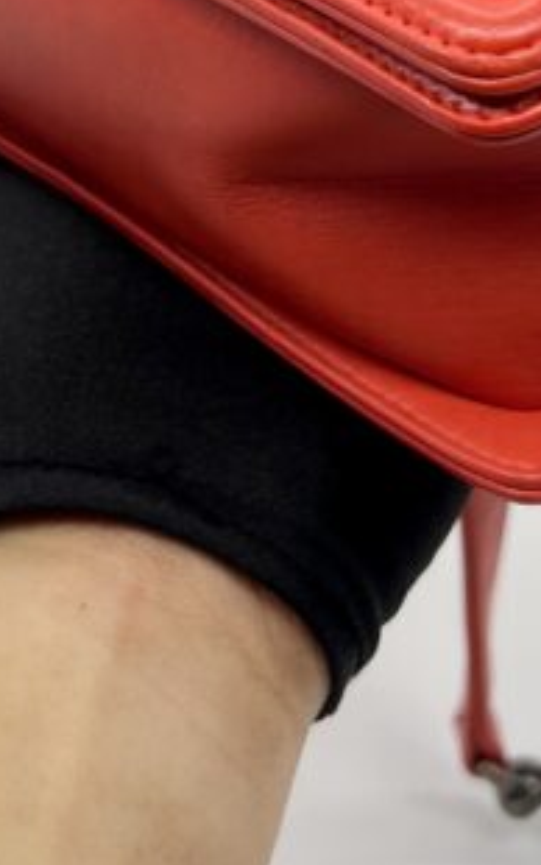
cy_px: -134
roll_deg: +2.0
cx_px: 385
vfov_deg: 21.4
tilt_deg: -25.5
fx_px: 2145
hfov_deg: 14.3
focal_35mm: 91
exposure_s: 1/100
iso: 32
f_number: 1.5
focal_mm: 5.7
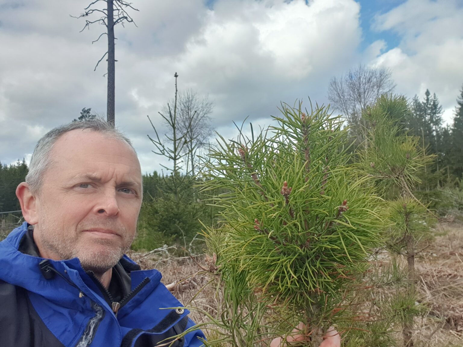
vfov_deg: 45.4
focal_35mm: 31
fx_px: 415
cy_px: 174
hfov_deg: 58.4
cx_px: 232
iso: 100
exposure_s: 1/910
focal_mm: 2.92
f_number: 1.7
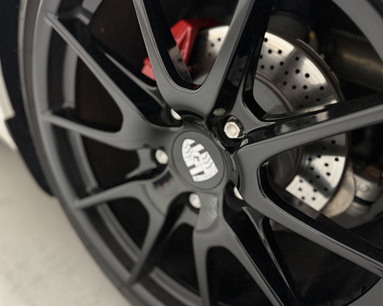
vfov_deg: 54.9
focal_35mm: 26
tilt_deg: -31.0
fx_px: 295
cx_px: 195
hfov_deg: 66.0
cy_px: 151
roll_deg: -0.8
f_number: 1.78
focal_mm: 6.76
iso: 800
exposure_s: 1/25
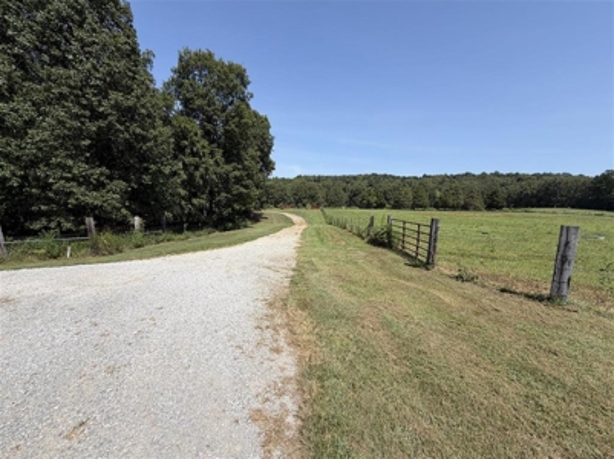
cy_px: 230
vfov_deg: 85.6
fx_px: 248
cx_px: 307
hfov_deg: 102.1
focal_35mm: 14
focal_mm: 2.22
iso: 20
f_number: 2.2
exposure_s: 1/901
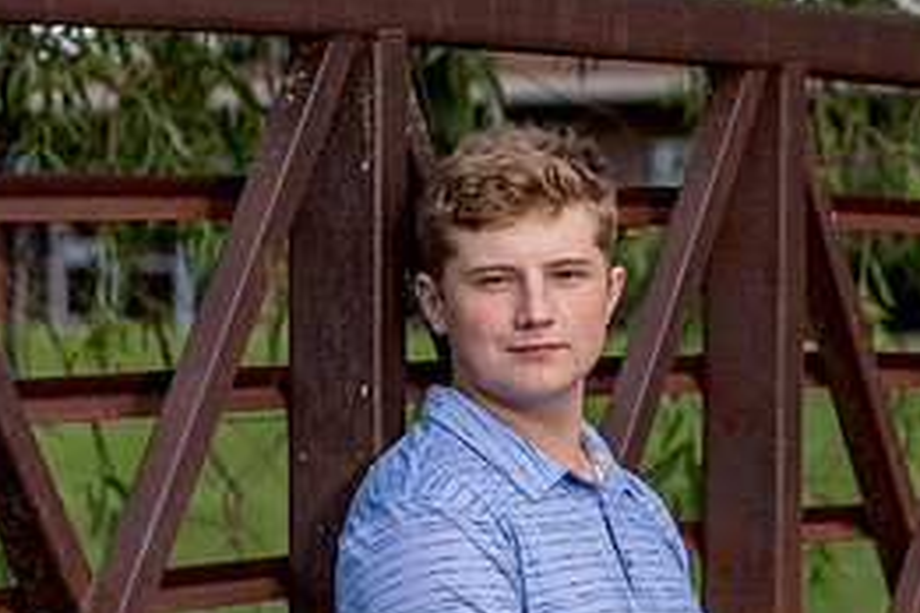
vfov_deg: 5.1
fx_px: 6823
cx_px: 973
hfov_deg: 7.7
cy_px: 555
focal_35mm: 267
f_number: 5
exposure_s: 1/160
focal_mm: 120
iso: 160
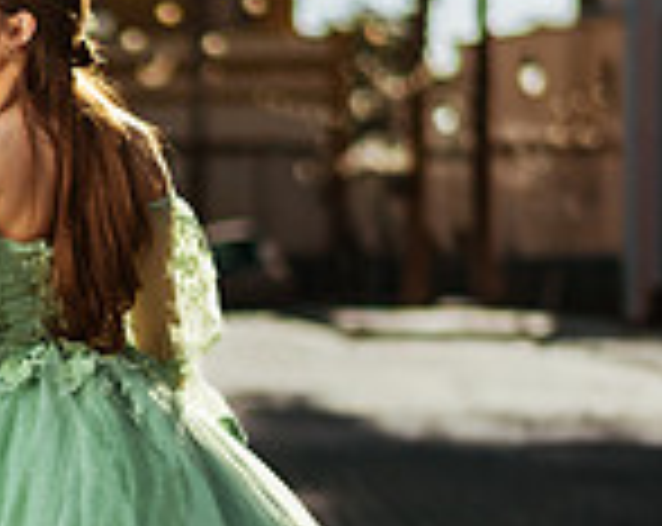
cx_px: -5
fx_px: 3265
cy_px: 544
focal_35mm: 167
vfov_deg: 9.2
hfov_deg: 11.5
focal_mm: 58
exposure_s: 1/8000
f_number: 1.4
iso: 50
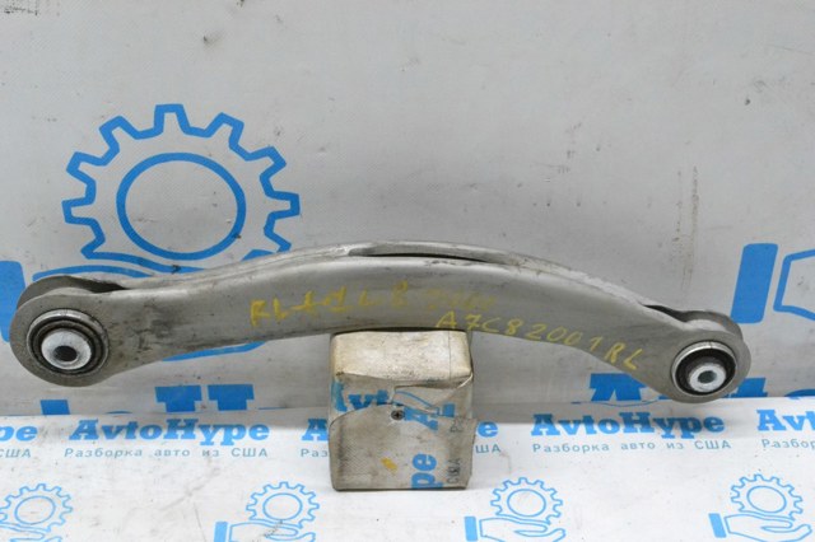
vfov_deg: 25.0
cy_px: 271
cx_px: 408
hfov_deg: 36.9
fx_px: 1222
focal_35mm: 54
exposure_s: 1/160
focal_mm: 36
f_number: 10
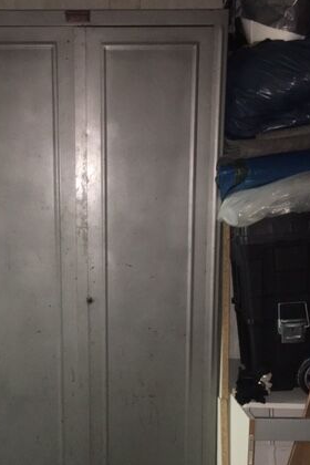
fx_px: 594
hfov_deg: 29.0
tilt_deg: -10.9
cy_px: 290
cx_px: 95
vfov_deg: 42.4
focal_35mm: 46
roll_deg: +0.4
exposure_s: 1/17
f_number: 2.2
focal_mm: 4.15
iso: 200
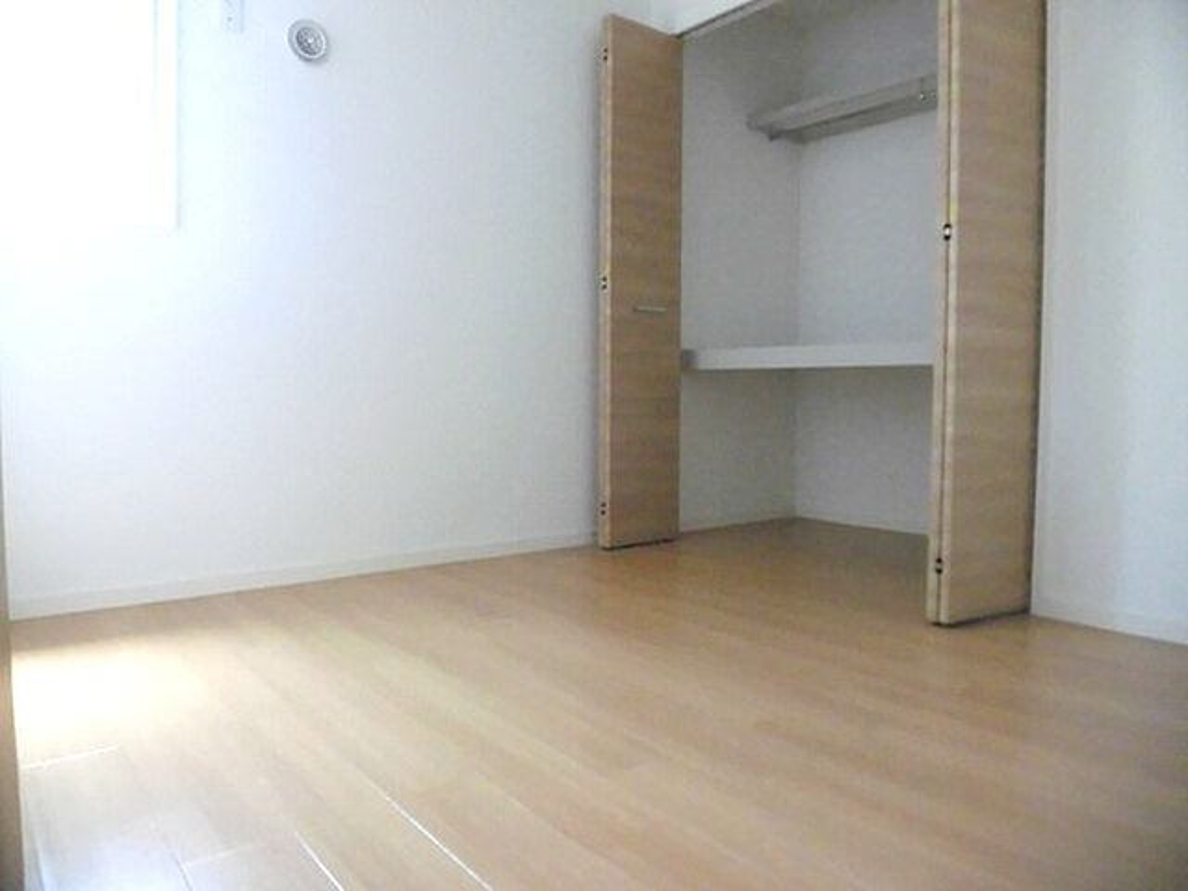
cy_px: 446
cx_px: 594
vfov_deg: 56.8
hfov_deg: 71.6
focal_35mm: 24
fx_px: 824
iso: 800
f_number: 3.1
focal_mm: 4.3
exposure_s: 1/50
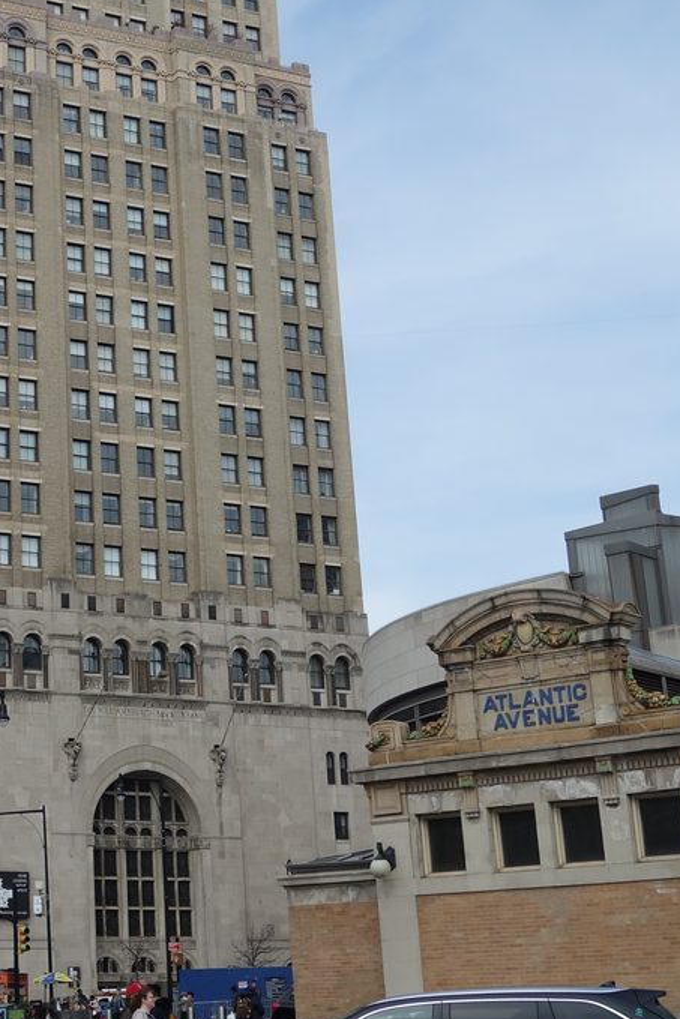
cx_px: 7
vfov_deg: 30.4
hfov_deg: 20.0
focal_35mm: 66
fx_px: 1869
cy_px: 392
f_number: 4.5
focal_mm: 10.4
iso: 125
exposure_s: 1/800
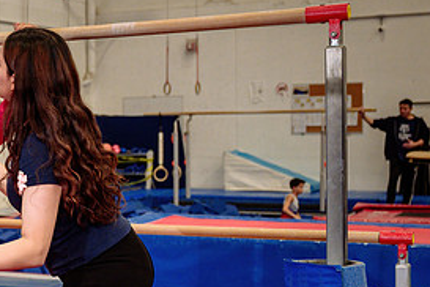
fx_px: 1087
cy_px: 187
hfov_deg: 20.5
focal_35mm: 91
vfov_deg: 15.0
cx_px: -119
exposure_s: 1/250
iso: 1600
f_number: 3.5
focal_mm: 33.5
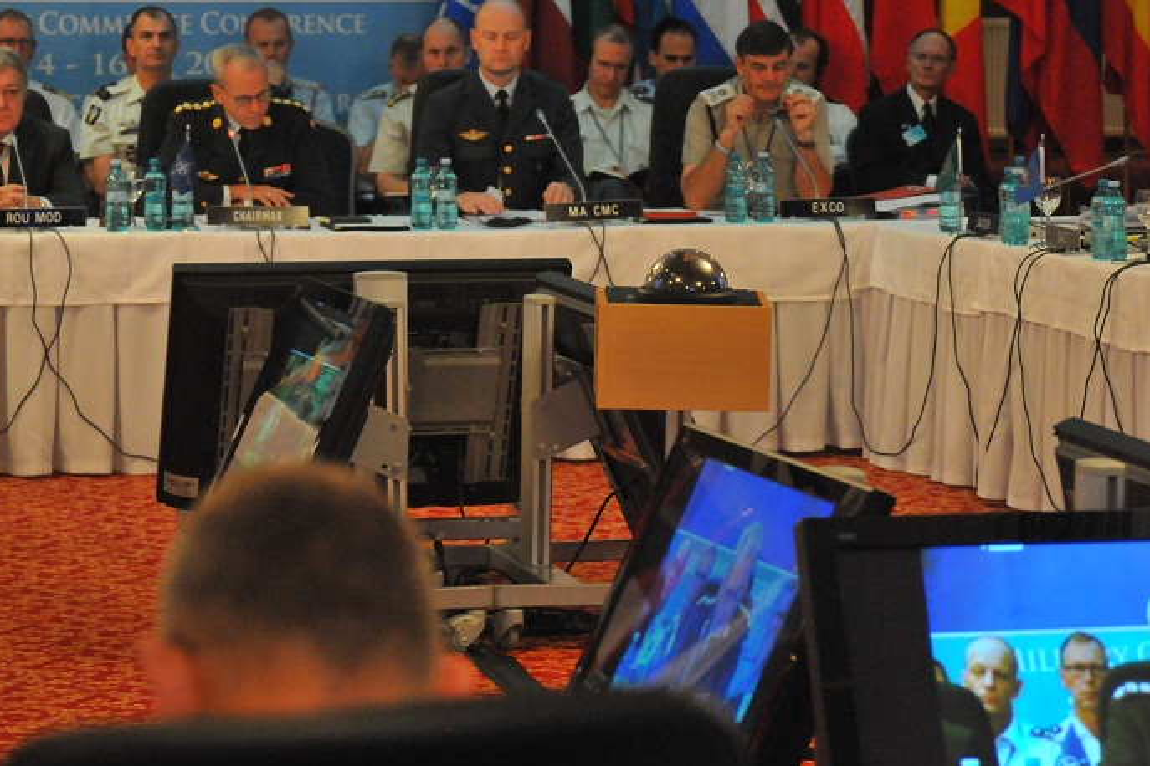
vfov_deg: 8.7
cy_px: 391
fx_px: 5035
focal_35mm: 158
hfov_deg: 13.0
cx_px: 618
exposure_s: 1/125
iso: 3200
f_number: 4
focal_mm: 85
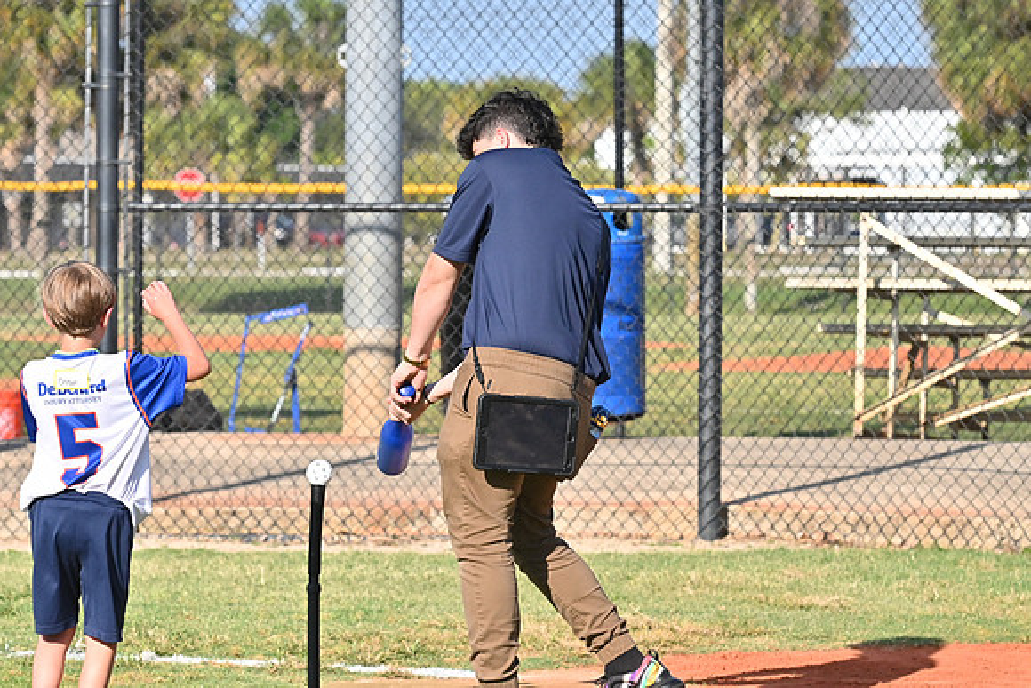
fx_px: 5586
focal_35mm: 195
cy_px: 344
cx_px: 516
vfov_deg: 7.0
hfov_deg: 10.5
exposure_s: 1/8000
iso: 1400
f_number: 6.3
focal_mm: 130
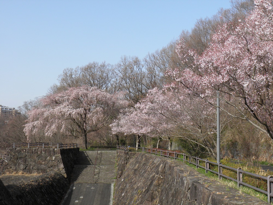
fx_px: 386
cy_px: 102
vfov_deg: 29.7
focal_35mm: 49
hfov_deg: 38.9
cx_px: 136
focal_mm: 8.9
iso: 50
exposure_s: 1/250
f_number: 5.5
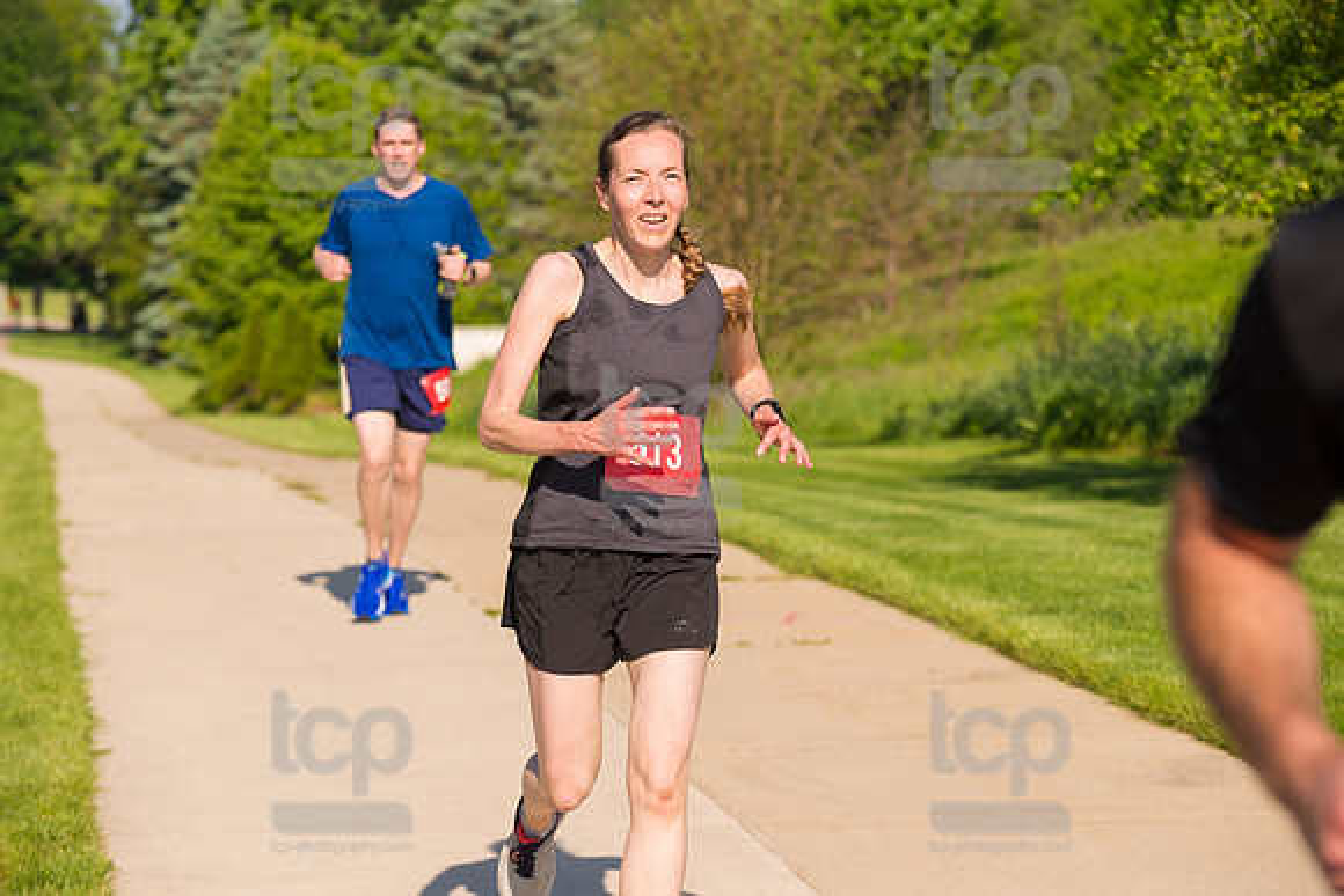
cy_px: 448
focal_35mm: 130
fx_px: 4854
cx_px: 672
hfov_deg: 15.8
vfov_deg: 10.6
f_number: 5.6
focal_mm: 130
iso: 400
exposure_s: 1/2000
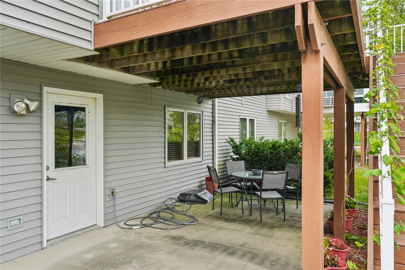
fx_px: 292
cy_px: 135
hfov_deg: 69.4
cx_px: 202
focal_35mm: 26
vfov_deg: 49.5
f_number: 9
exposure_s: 1/160
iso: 640
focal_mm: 26
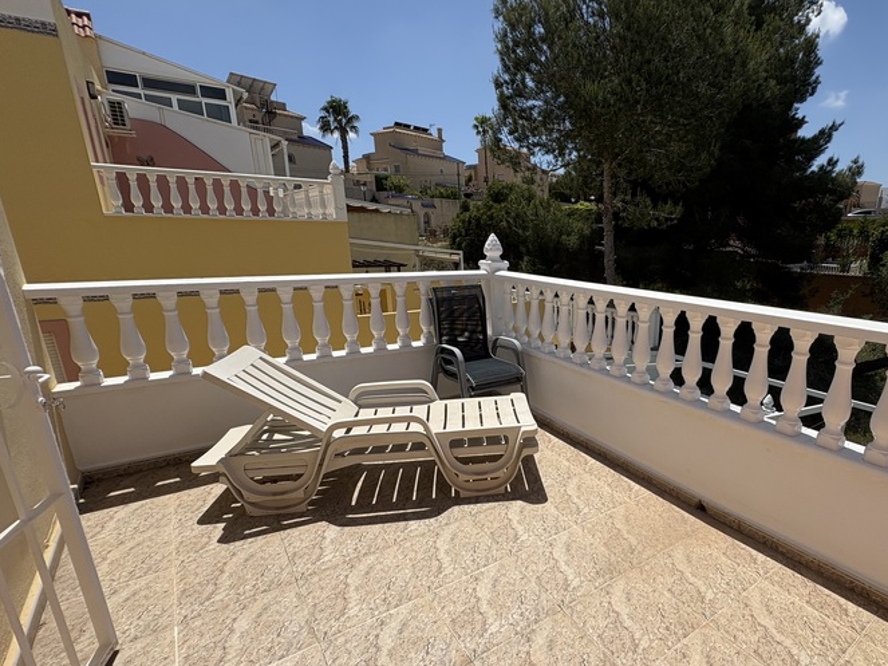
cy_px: 372
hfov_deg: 82.6
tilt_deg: -14.9
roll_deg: -0.4
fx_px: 487
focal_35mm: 19
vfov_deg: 68.4
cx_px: 571
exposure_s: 1/3906
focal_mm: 2.22
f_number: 2.2
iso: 50
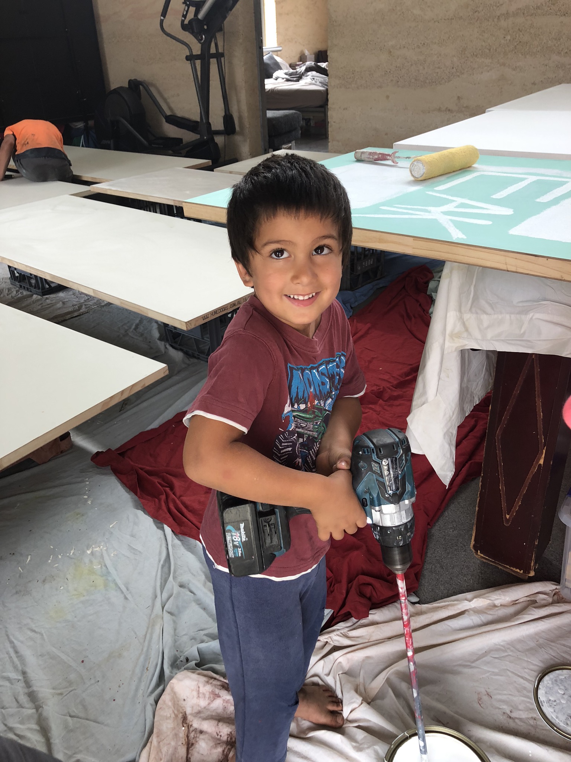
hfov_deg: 49.7
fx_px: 616
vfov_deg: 63.4
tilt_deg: -28.5
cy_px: 381
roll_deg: +2.6
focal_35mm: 28
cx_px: 286
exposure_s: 1/40
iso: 25
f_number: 1.8
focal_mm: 4
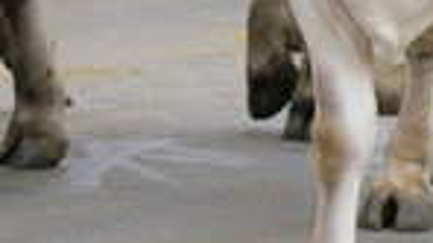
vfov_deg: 2.2
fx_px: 6230
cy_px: -228
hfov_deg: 3.9
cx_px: -790
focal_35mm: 543
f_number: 5
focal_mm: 85
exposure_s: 1/1000
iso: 640
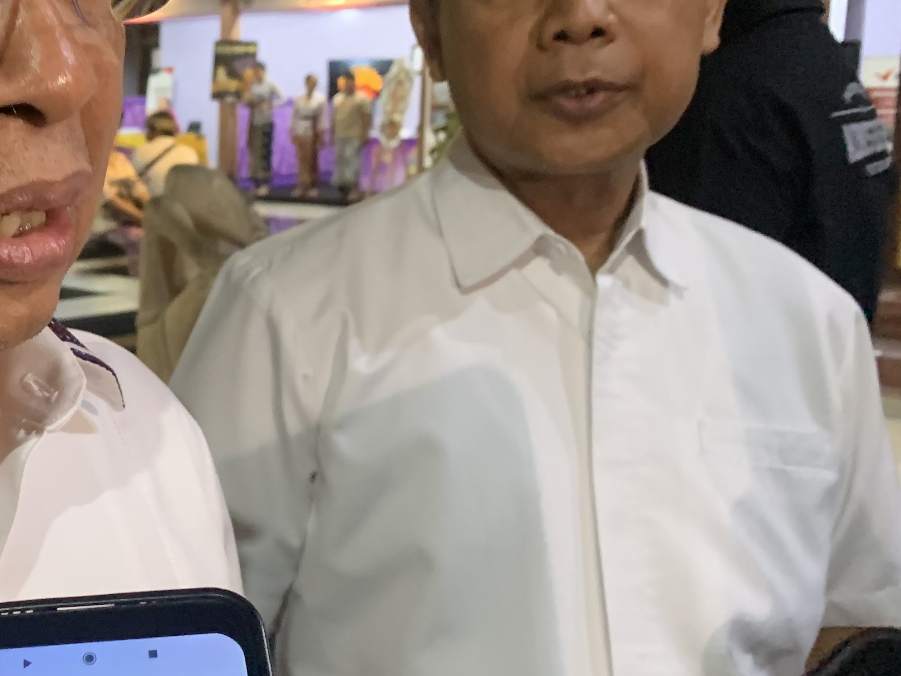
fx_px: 1353
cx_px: 33
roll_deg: +1.3
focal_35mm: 52
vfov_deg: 28.0
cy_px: 354
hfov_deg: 34.1
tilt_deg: -12.1
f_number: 1.8
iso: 320
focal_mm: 4.25
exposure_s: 1/24
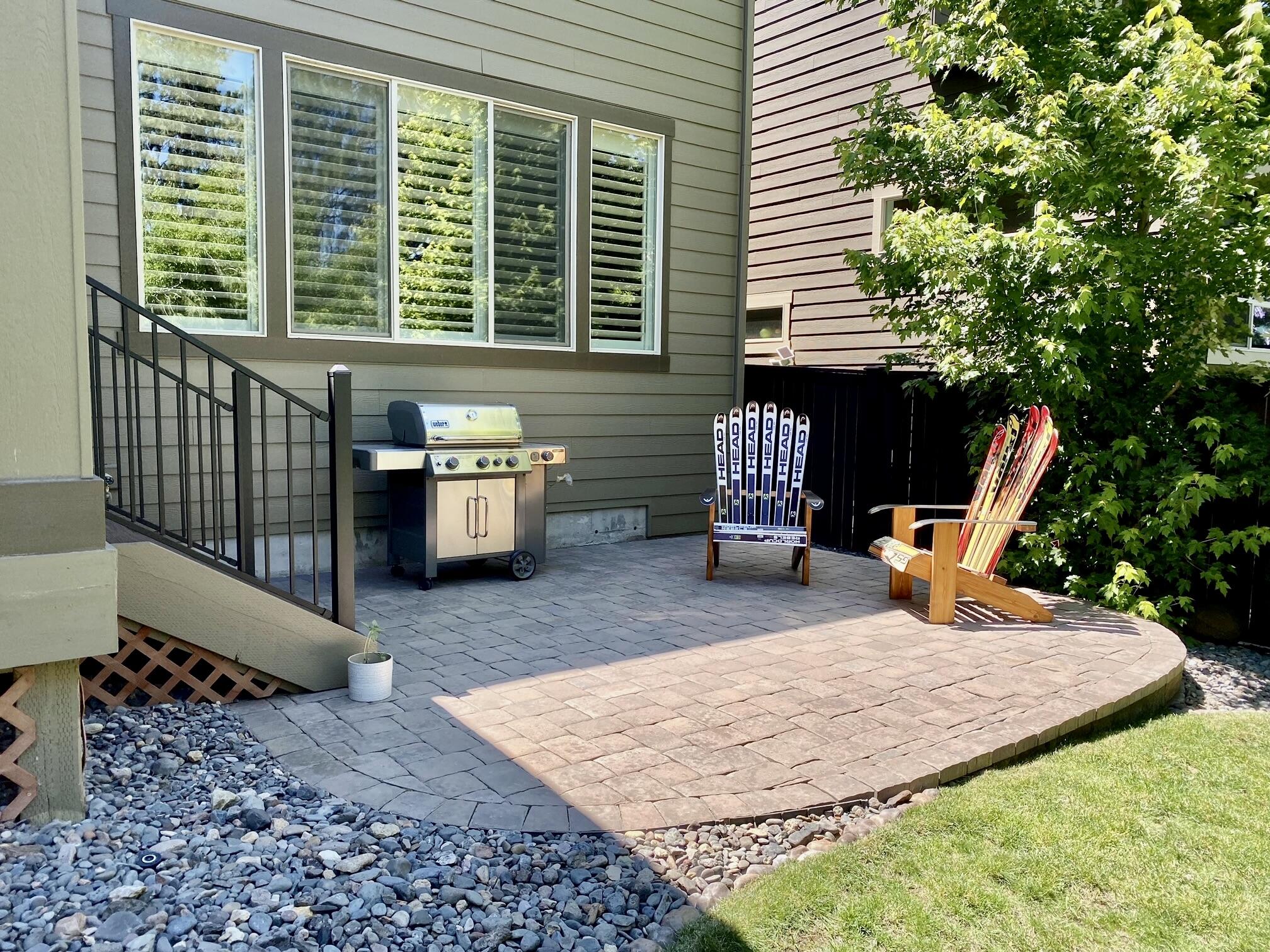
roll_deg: -1.1
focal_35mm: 26
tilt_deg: -4.6
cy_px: 476
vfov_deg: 53.1
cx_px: 635
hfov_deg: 67.3
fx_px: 954
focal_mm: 4.25
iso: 32
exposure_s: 1/685
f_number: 1.8
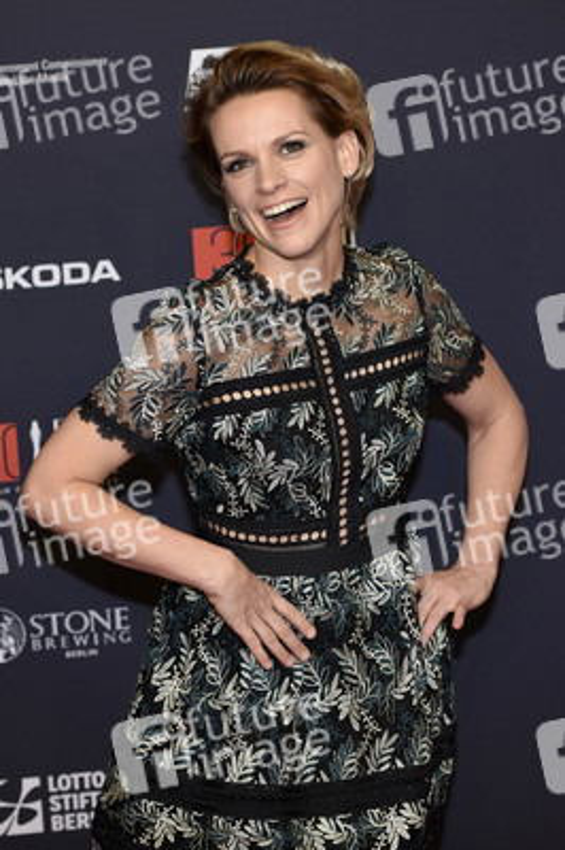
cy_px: 425
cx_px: 282
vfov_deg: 19.5
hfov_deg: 13.0
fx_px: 2476
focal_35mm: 105
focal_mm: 70
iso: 640
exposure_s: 1/640
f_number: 3.5
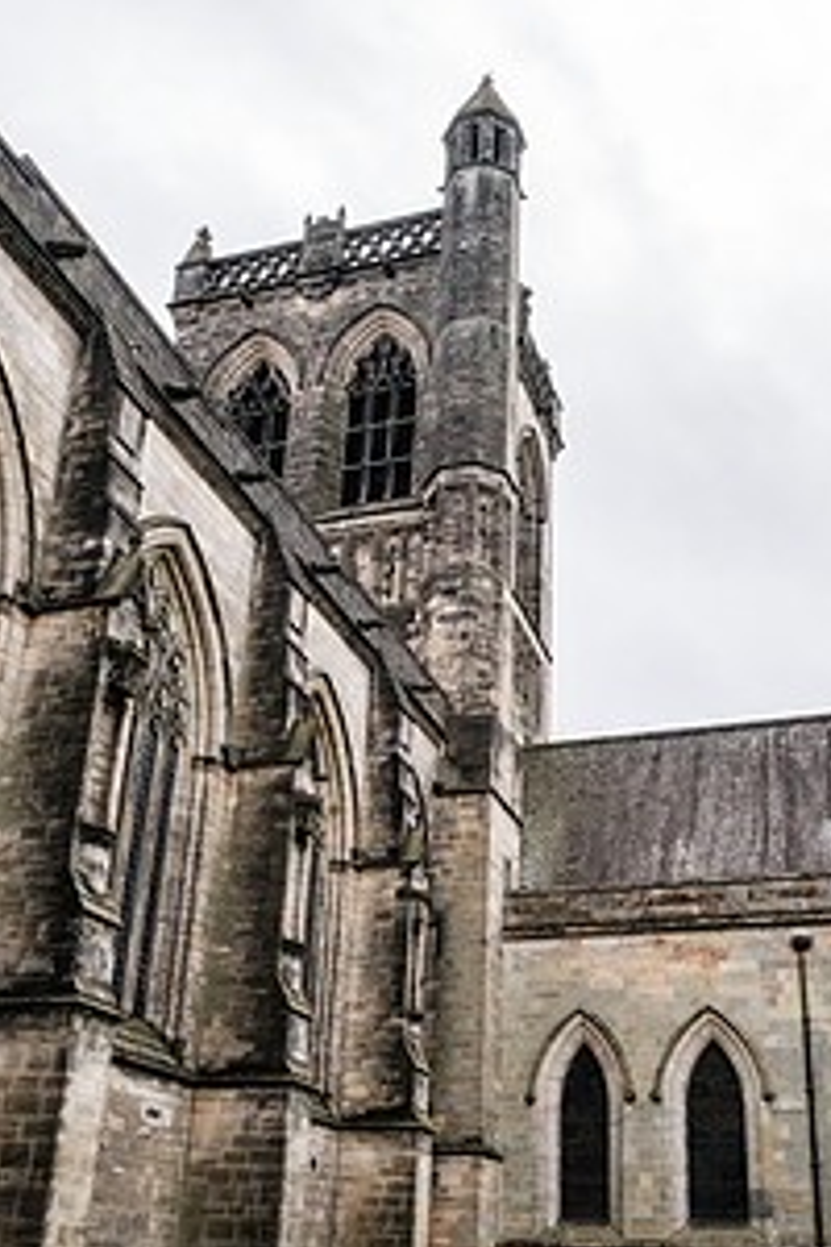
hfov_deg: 36.8
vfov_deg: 52.7
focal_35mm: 36
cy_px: 752
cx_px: 482
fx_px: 1246
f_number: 7.1
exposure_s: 1/3800
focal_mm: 16
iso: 5000
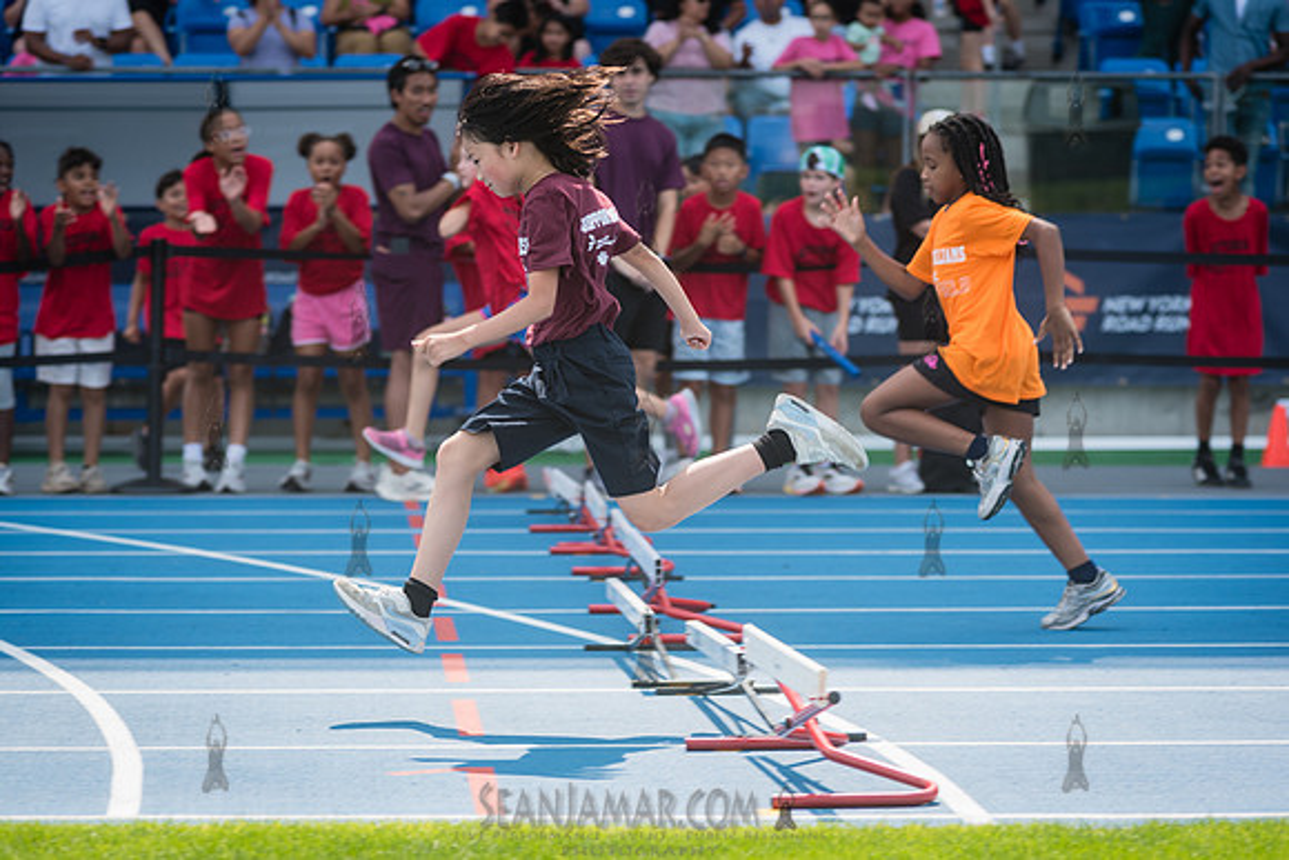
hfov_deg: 15.5
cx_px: 644
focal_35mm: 132
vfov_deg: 10.4
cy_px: 430
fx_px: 4728
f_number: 4
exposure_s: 1/640
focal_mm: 125
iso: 160
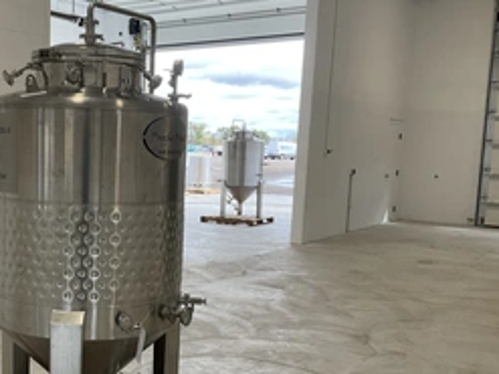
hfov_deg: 39.2
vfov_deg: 30.7
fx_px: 677
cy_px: 243
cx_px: 115
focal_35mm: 47
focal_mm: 3
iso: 32
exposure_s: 1/127
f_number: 1.8
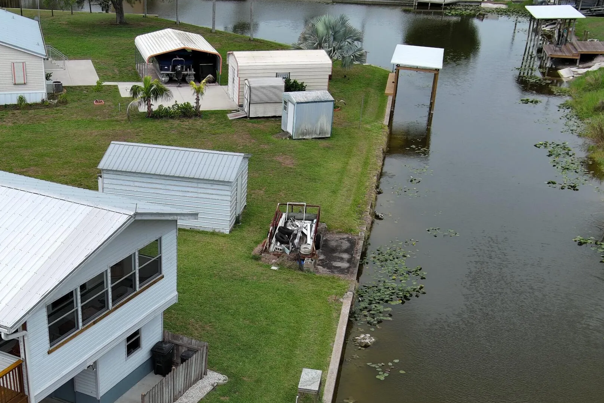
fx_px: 906
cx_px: 187
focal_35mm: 54
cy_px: 368
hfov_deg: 36.4
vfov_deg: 24.3
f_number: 2.8
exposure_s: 1/1462
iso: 101
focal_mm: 10.57
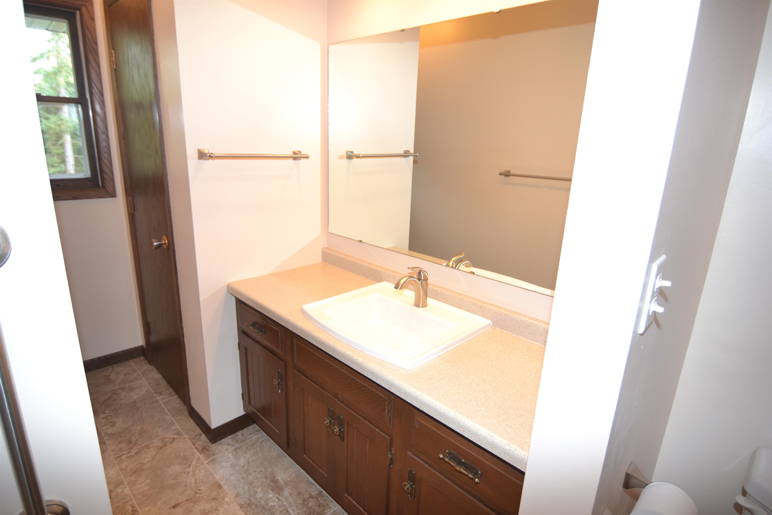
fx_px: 386
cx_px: 386
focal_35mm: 18
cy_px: 258
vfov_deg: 67.4
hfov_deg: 90.0
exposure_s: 1/60
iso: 450
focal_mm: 12
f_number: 4
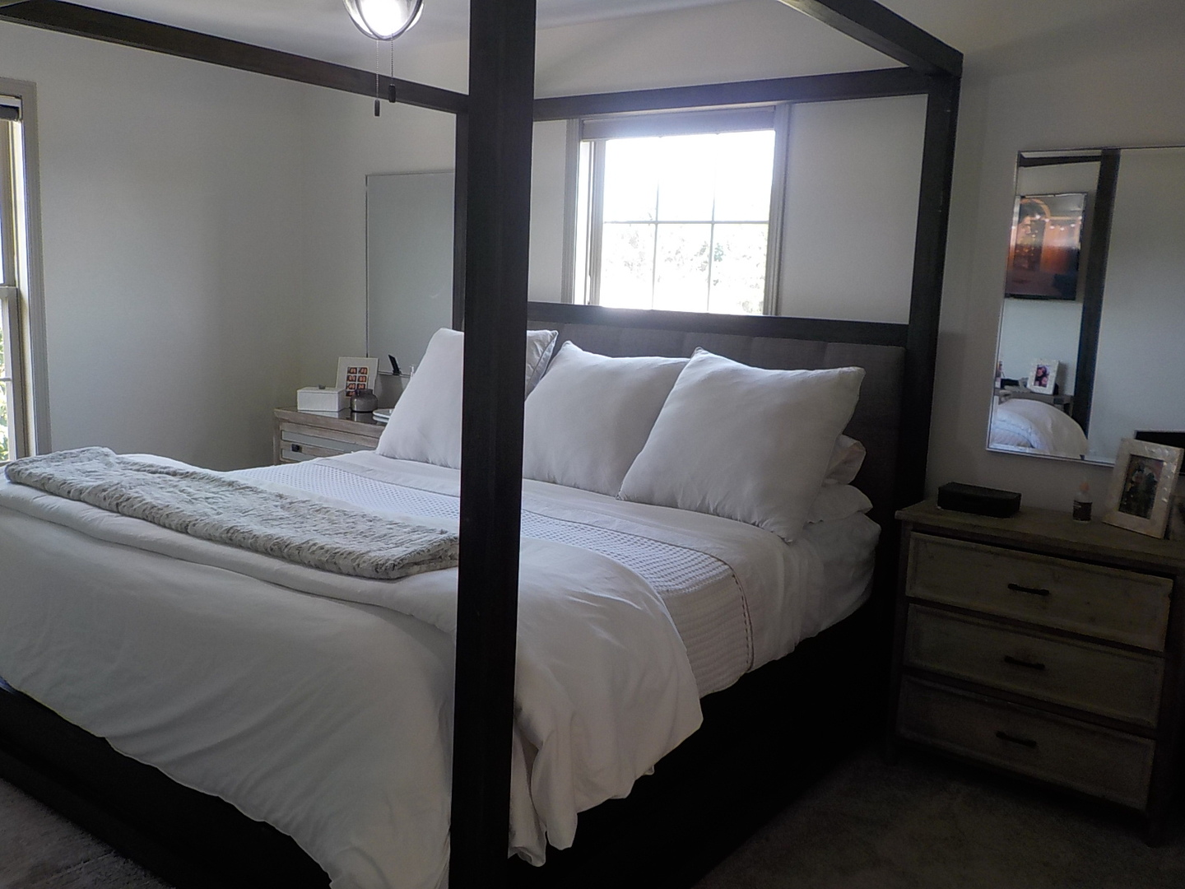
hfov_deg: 60.0
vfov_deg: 46.8
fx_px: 1027
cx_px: 592
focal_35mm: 30
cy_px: 444
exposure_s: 1/40
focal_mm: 4.1
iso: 125
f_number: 3.3
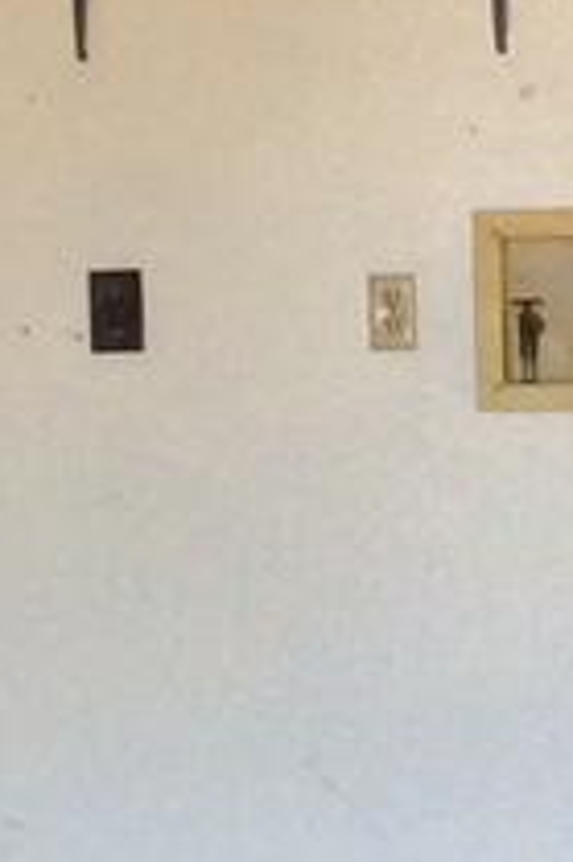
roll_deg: +2.8
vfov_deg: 10.0
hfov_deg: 6.6
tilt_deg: -0.6
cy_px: 231
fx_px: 4926
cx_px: 684
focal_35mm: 206
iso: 40
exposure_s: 1/60
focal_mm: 3.3
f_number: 2.4
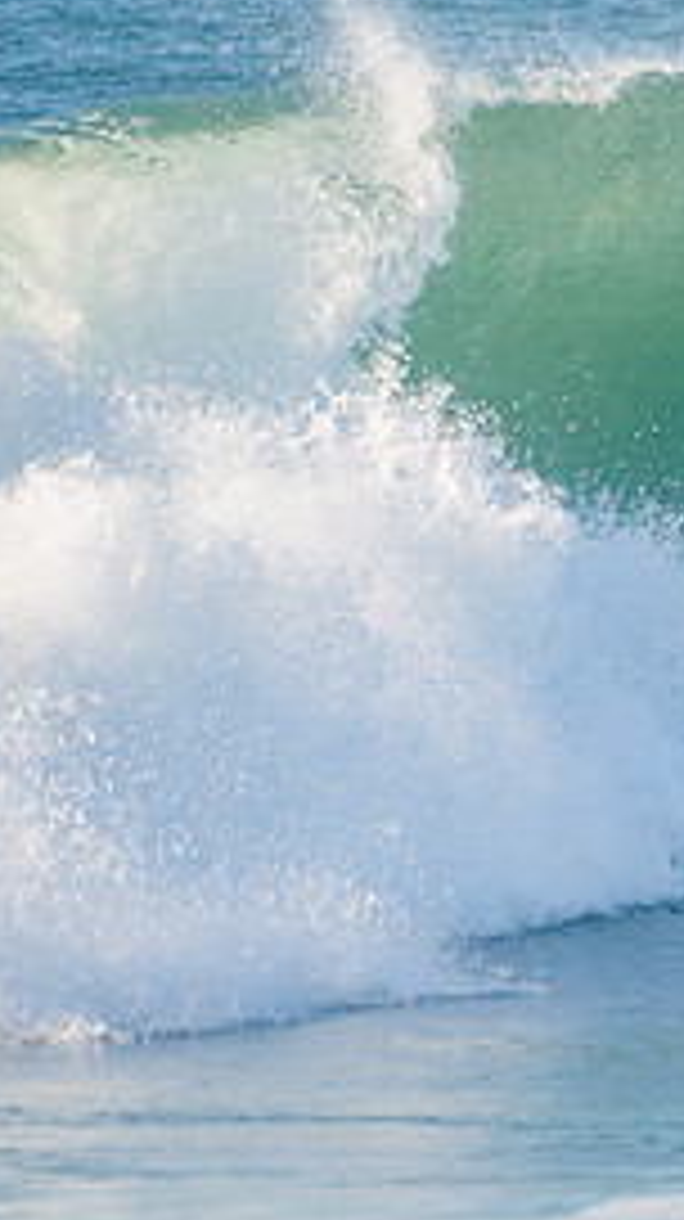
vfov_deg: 1.9
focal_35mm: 1121
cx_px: 1220
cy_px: 475
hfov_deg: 1.1
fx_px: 36224
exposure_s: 1/1600
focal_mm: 500
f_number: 5.6
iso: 280
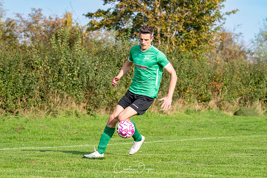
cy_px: 89
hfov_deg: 13.9
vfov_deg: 9.3
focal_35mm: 147
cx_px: 146
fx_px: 1092
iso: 320
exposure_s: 1/5000
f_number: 2.8
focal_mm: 82
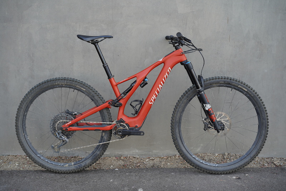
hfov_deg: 36.3
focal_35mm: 55
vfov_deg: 24.6
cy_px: 96
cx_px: 143
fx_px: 437
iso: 125
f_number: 4
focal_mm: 55
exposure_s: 1/160
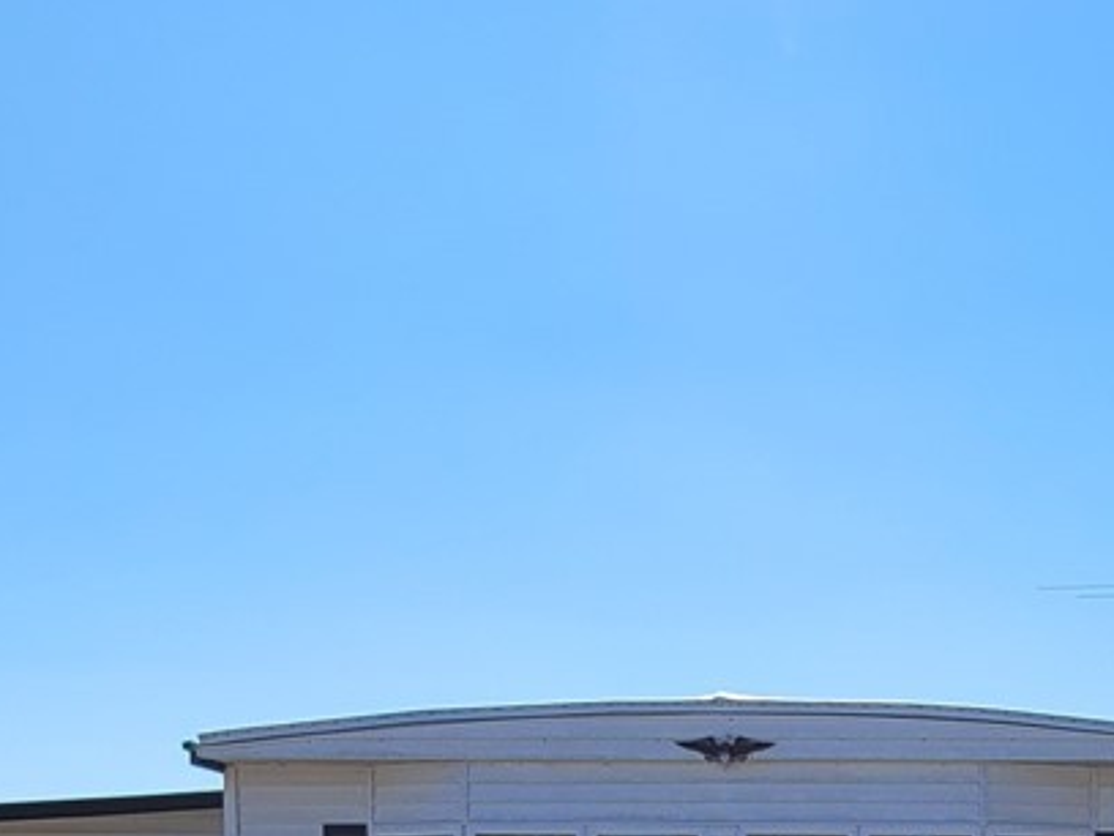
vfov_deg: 23.9
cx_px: 901
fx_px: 1641
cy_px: 1175
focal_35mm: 51
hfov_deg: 36.2
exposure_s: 1/2384
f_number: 2.2
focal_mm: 2.2
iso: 50
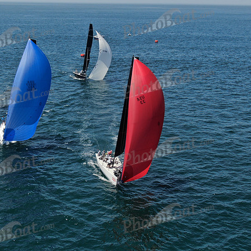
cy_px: 125
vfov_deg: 30.0
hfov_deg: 29.9
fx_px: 468
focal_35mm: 57
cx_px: 89
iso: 100
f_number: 3.8
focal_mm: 8.6
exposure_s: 1/1000
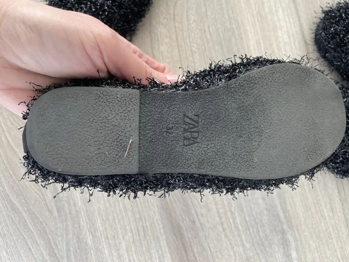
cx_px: 174
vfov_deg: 53.1
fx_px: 262
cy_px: 131
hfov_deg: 67.3
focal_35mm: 26
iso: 125
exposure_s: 1/121
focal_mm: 4.2
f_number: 1.6
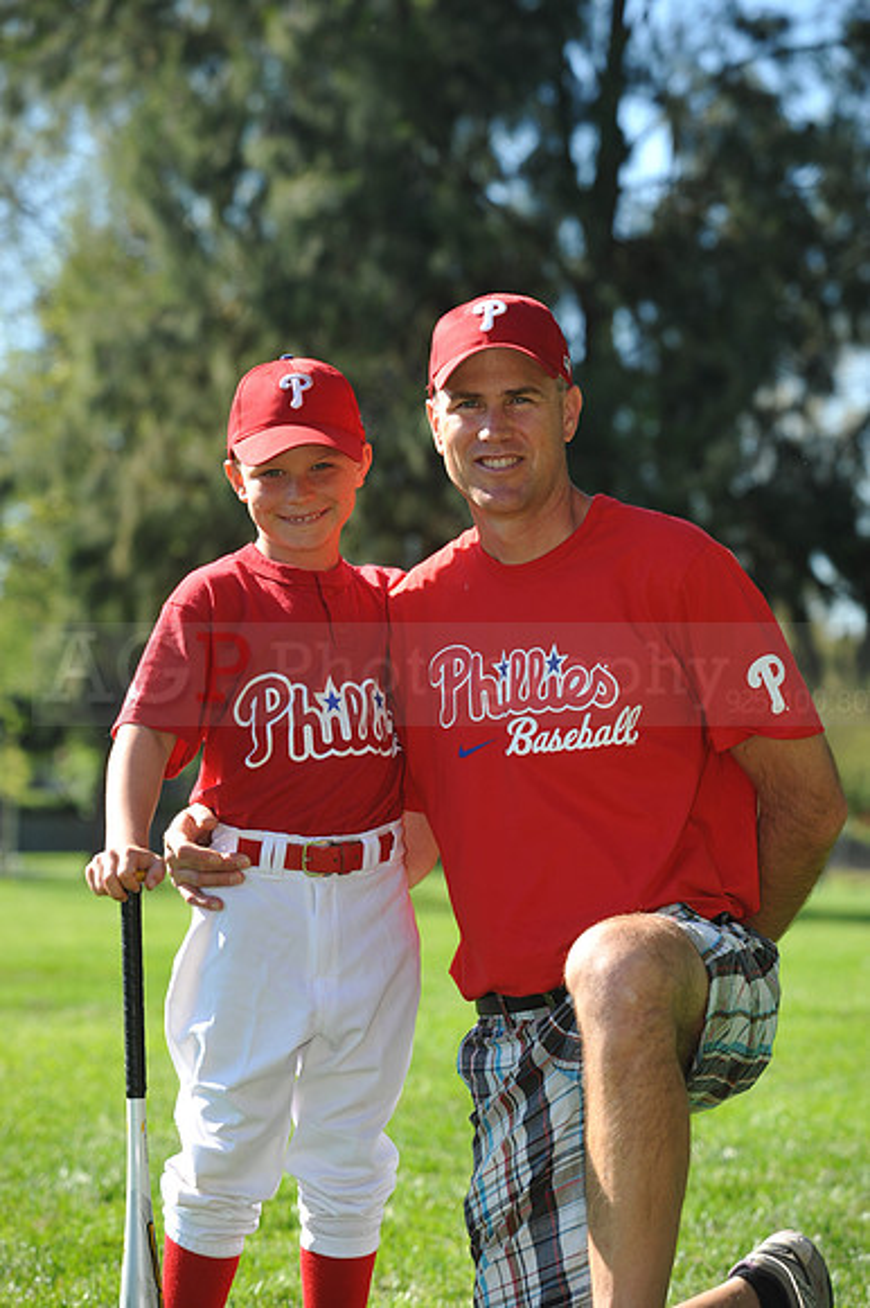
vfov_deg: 17.1
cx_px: 435
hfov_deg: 11.4
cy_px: 654
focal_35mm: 120
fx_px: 4355
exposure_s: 1/400
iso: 200
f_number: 5.6
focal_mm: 120
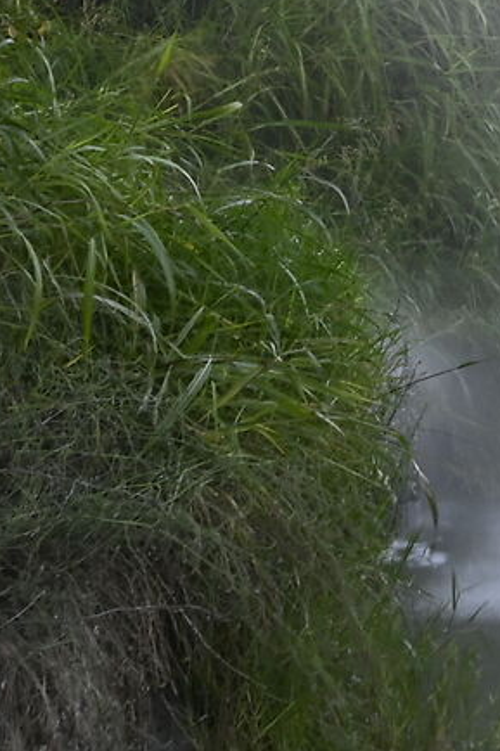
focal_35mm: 221
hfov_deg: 6.0
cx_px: 1147
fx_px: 4607
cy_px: -397
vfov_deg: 9.1
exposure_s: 1/1.3
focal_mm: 40
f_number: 22
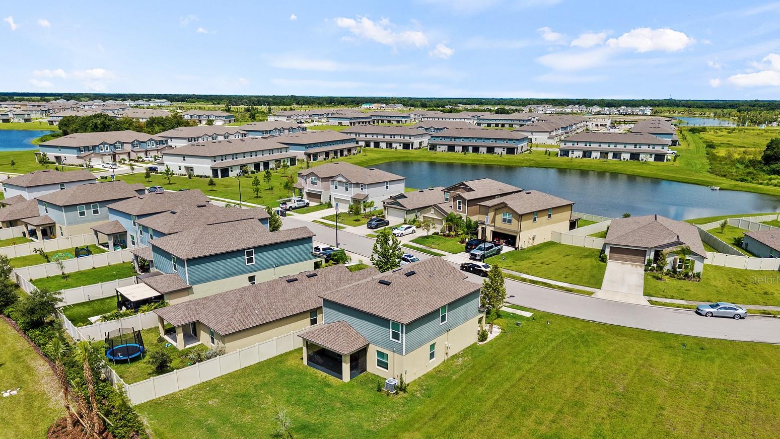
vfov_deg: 42.5
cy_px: 279
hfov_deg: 69.8
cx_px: 394
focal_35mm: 27
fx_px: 559
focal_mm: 8.67
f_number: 1.8
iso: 110
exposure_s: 1/3200
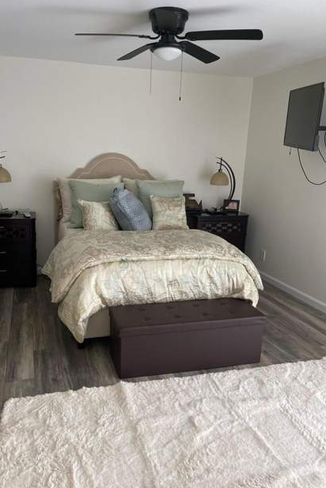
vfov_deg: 65.5
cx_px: 140
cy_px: 244
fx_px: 380
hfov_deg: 46.3
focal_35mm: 28
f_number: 1.6
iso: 200
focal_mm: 5.1
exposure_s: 1/60
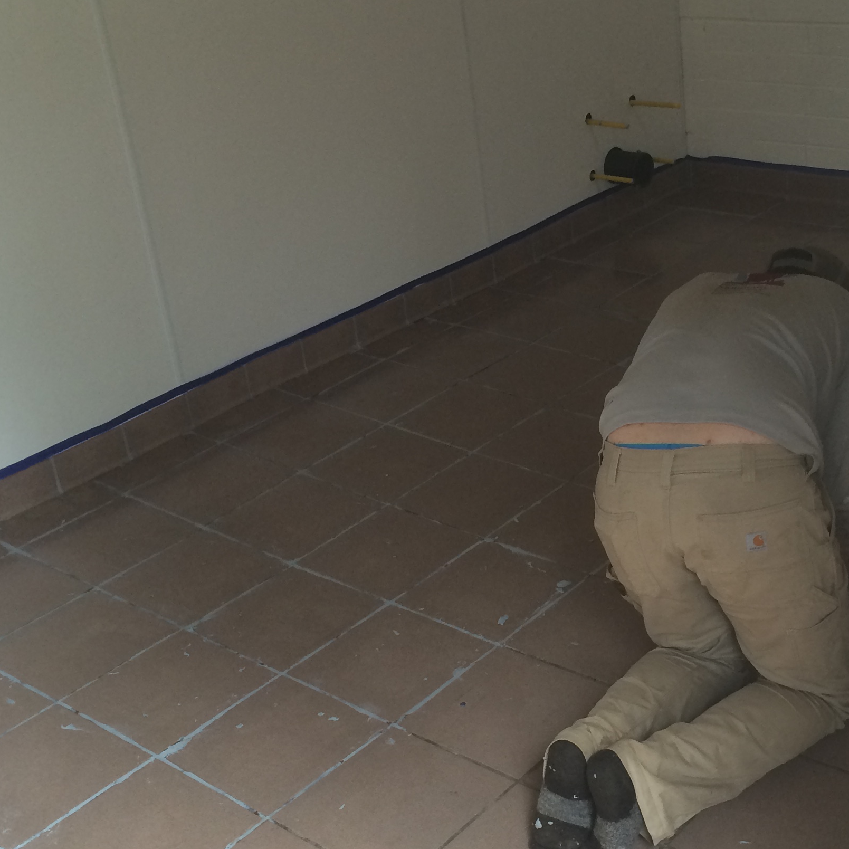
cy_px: 444
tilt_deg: -27.7
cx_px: 546
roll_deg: +8.5
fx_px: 1443
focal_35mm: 52
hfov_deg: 32.6
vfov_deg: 32.8
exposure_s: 1/40
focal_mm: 4.15
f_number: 2.2
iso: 40
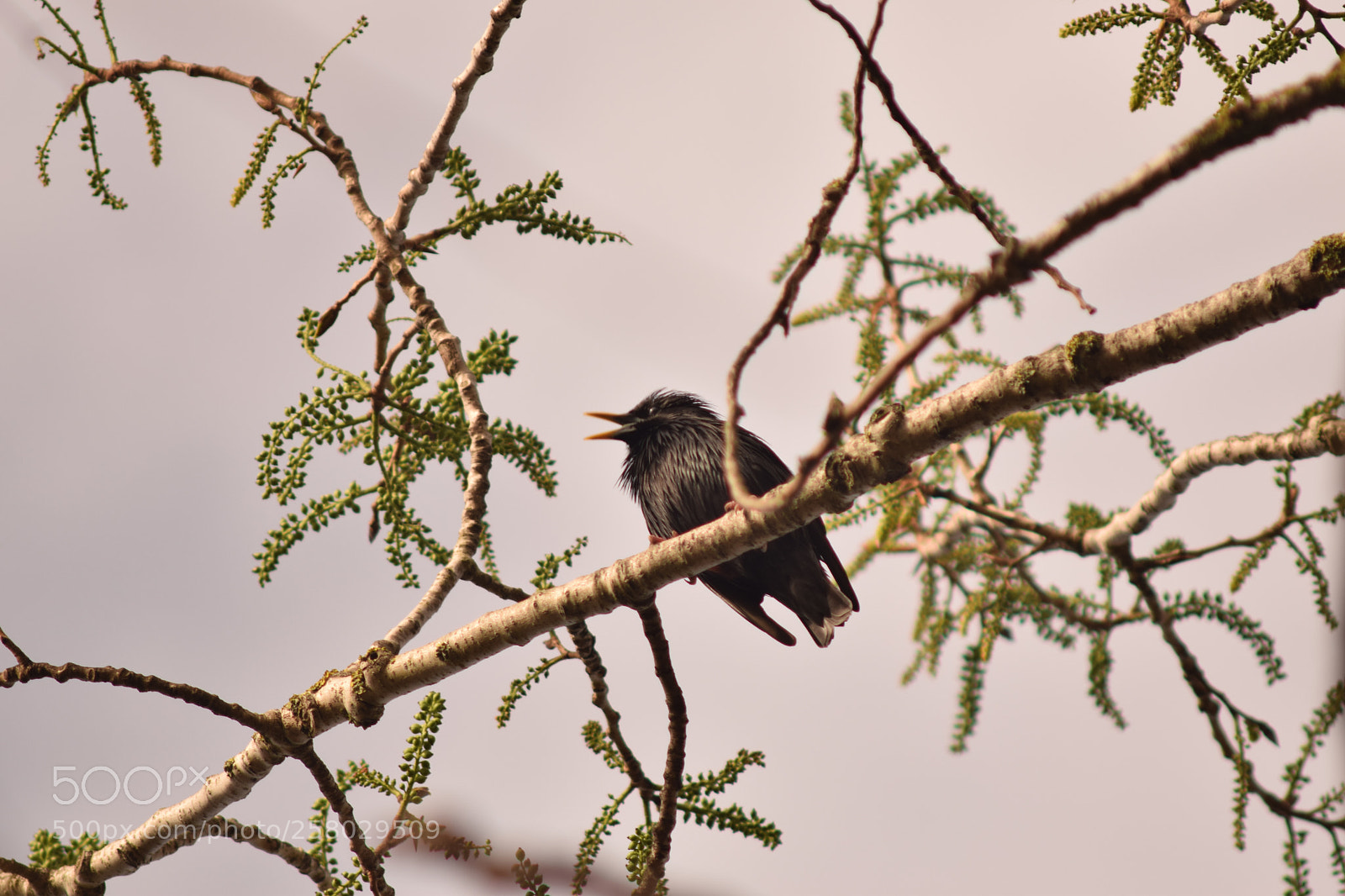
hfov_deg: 4.6
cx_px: 672
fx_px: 16808
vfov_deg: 3.1
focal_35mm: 450
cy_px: 448
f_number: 5.6
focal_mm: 300
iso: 100
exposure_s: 1/400
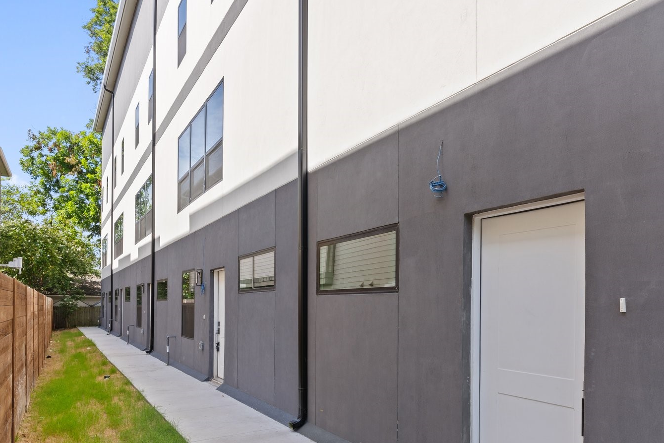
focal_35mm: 26
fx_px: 480
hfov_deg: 69.3
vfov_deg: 48.7
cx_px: 316
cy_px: 295
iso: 250
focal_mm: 17
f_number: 9.5
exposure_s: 1/15
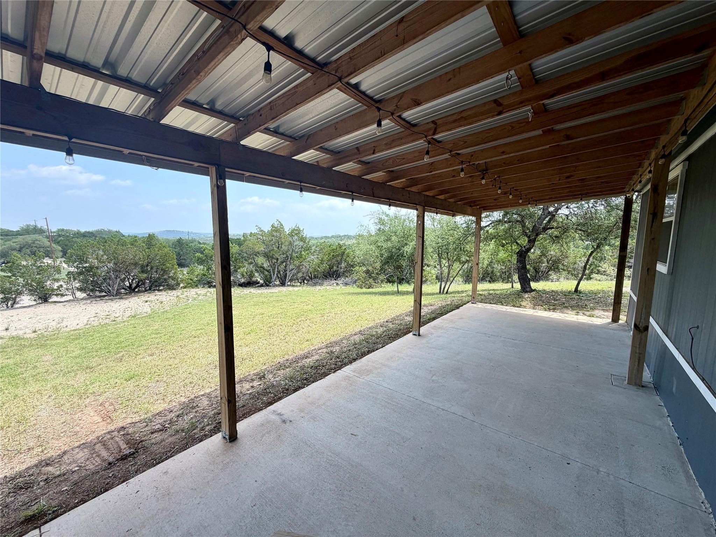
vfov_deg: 85.7
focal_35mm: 14
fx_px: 290
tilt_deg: -5.3
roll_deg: +0.7
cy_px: 268
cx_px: 358
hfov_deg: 102.1
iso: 40
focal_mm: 2.22
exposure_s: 1/502
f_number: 2.2
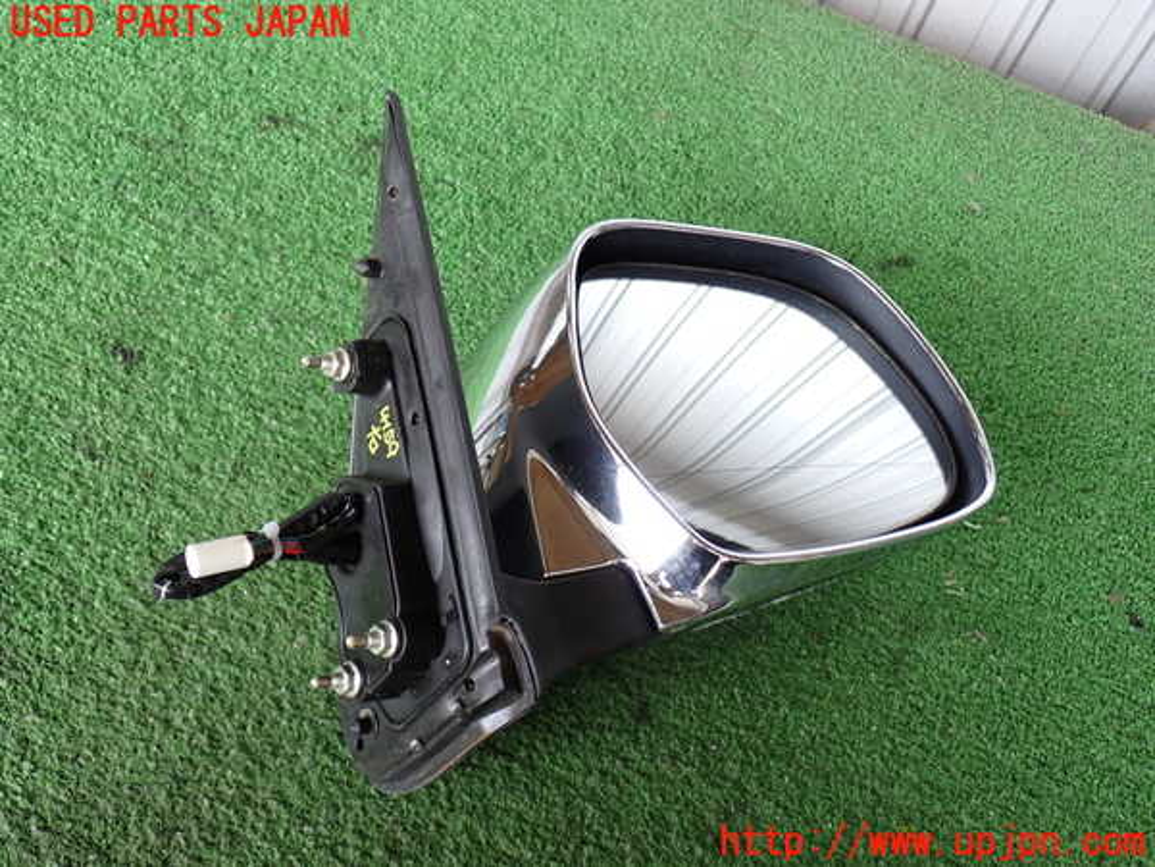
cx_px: 578
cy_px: 434
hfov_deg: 51.4
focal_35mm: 36
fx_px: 1201
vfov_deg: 39.7
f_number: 2.5
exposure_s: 1/80
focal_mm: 6.37
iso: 160
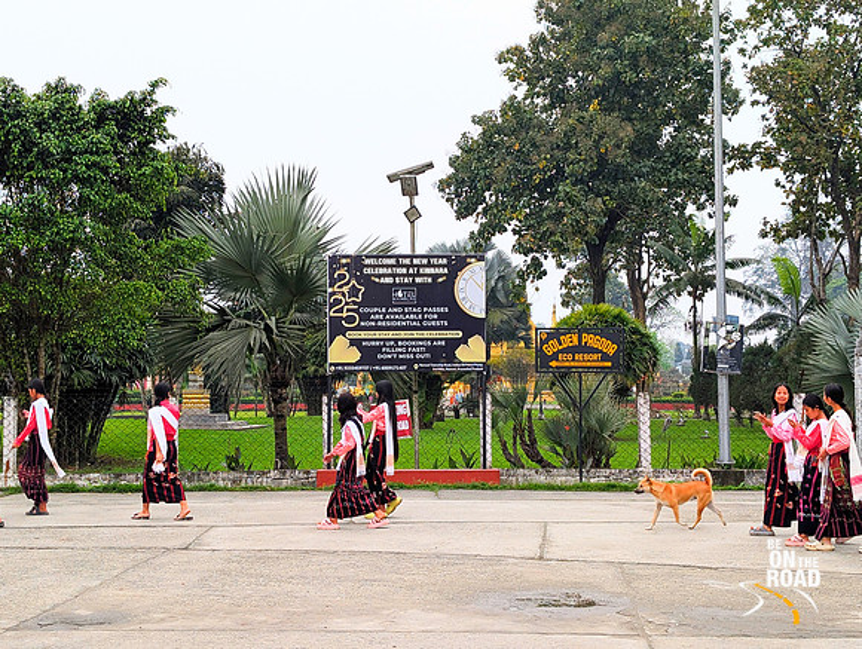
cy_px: 324
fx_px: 1222
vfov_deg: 29.8
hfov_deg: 38.8
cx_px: 431
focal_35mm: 49
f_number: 1.68
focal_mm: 6.9
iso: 21
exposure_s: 1/131
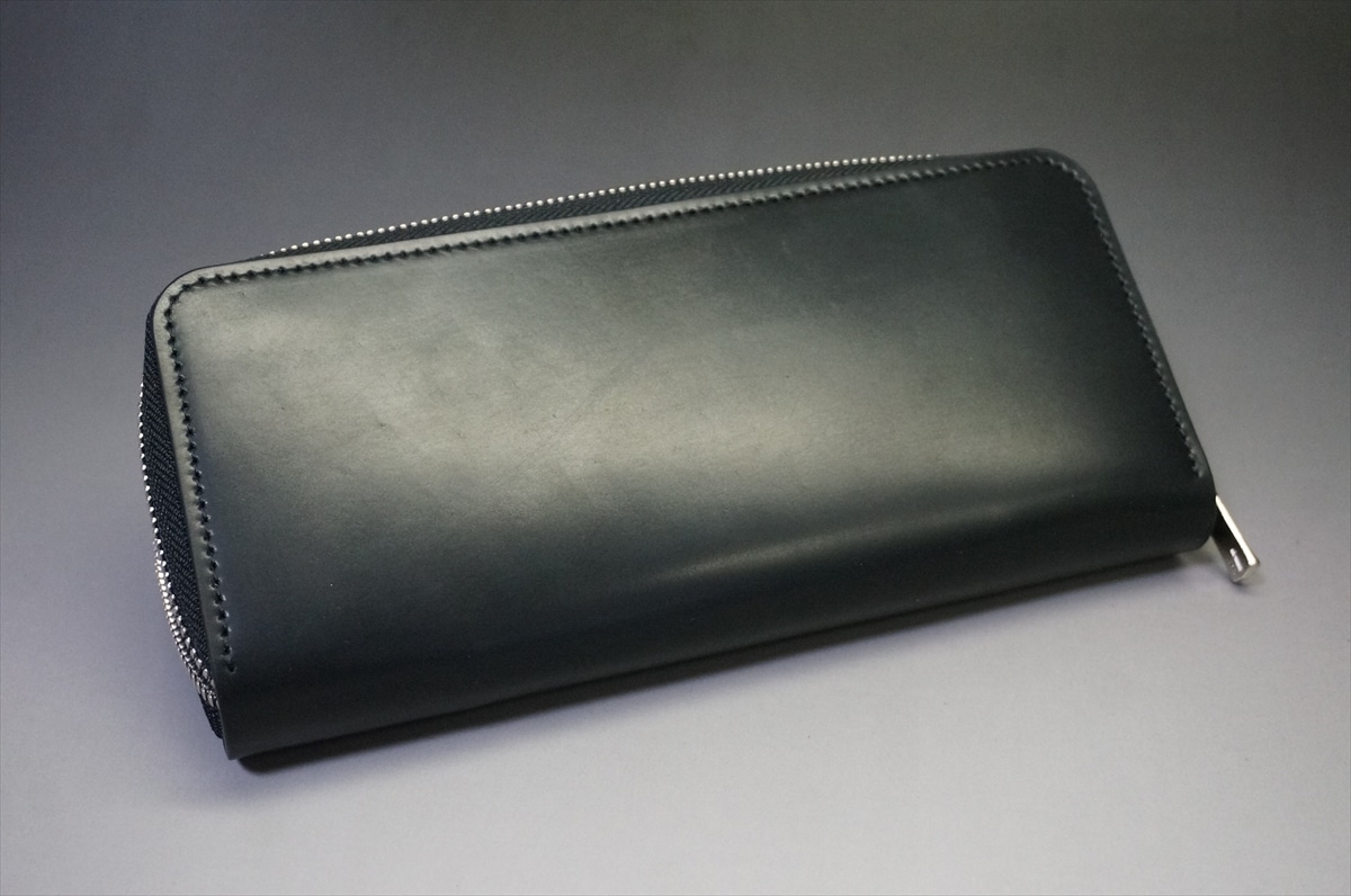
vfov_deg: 28.8
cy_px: 448
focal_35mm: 46
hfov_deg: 42.4
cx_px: 676
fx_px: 1742
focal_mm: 31
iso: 2500
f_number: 5
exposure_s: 1/160
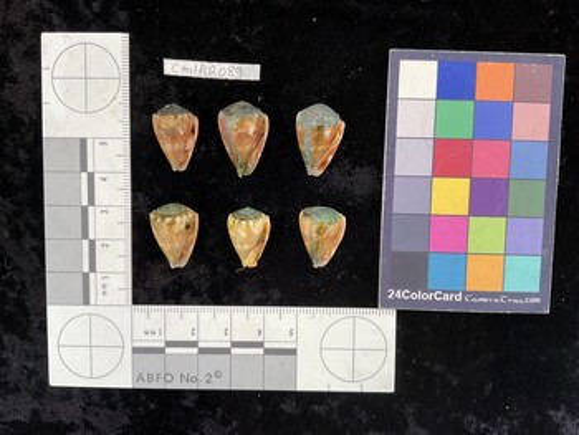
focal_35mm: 29
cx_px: 290
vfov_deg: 48.3
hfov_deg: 61.6
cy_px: 218
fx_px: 485
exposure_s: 1/60
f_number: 1.8
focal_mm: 3
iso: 50
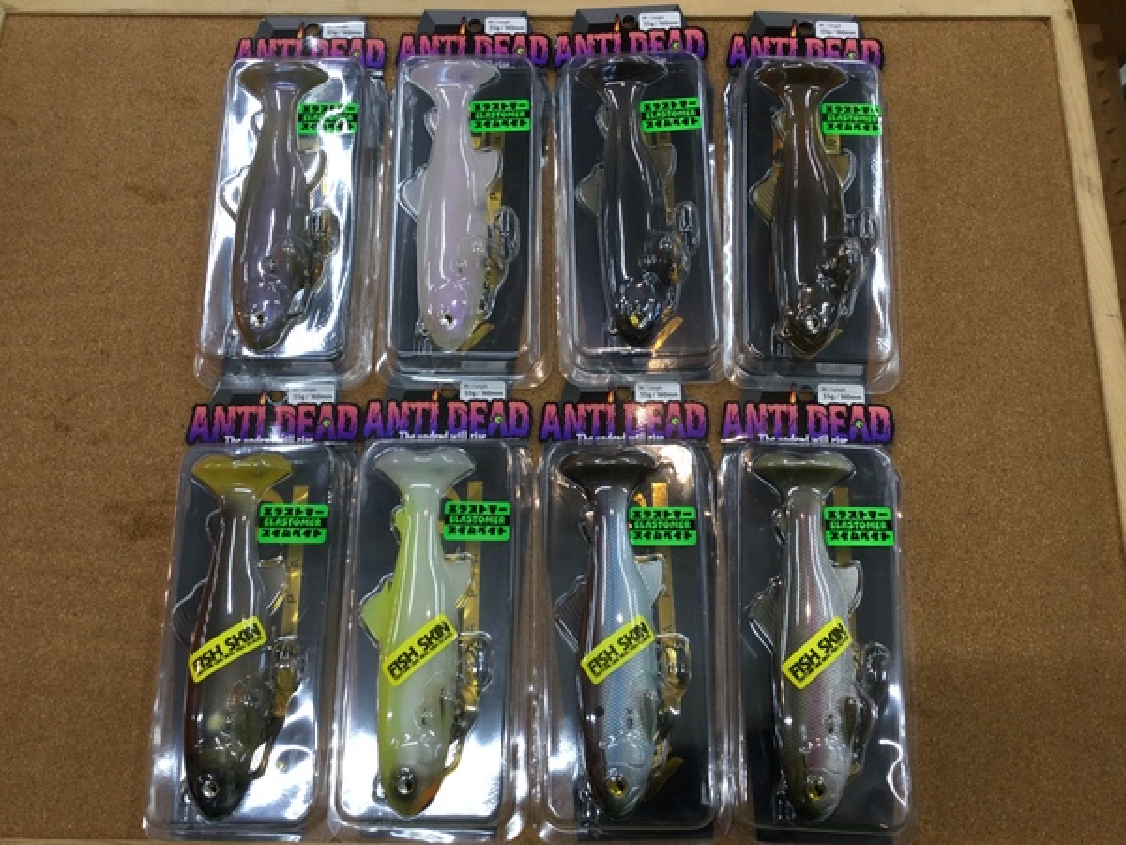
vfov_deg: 45.4
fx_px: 1008
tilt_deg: -74.3
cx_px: 563
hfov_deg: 58.4
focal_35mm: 31
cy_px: 422
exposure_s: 1/40
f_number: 2.4
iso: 25
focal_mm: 3.3
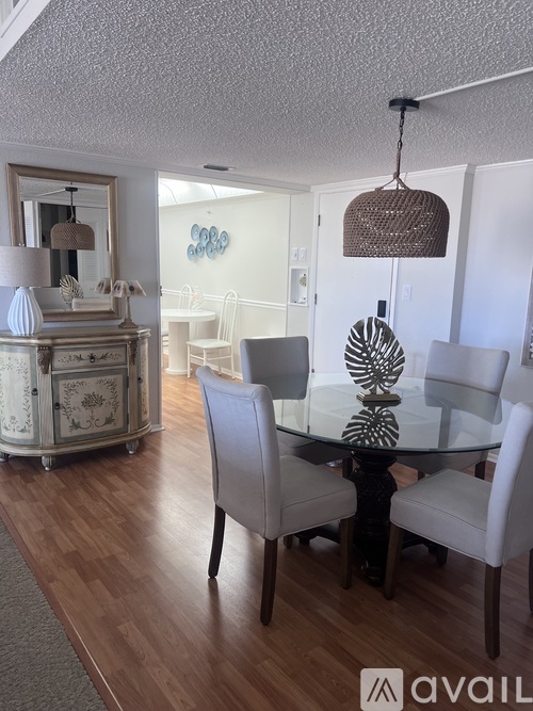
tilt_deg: -9.4
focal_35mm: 26
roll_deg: -1.9
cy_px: 356
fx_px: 534
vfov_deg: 67.3
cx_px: 266
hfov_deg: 53.0
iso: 125
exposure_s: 1/120
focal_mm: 5.7
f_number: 1.5
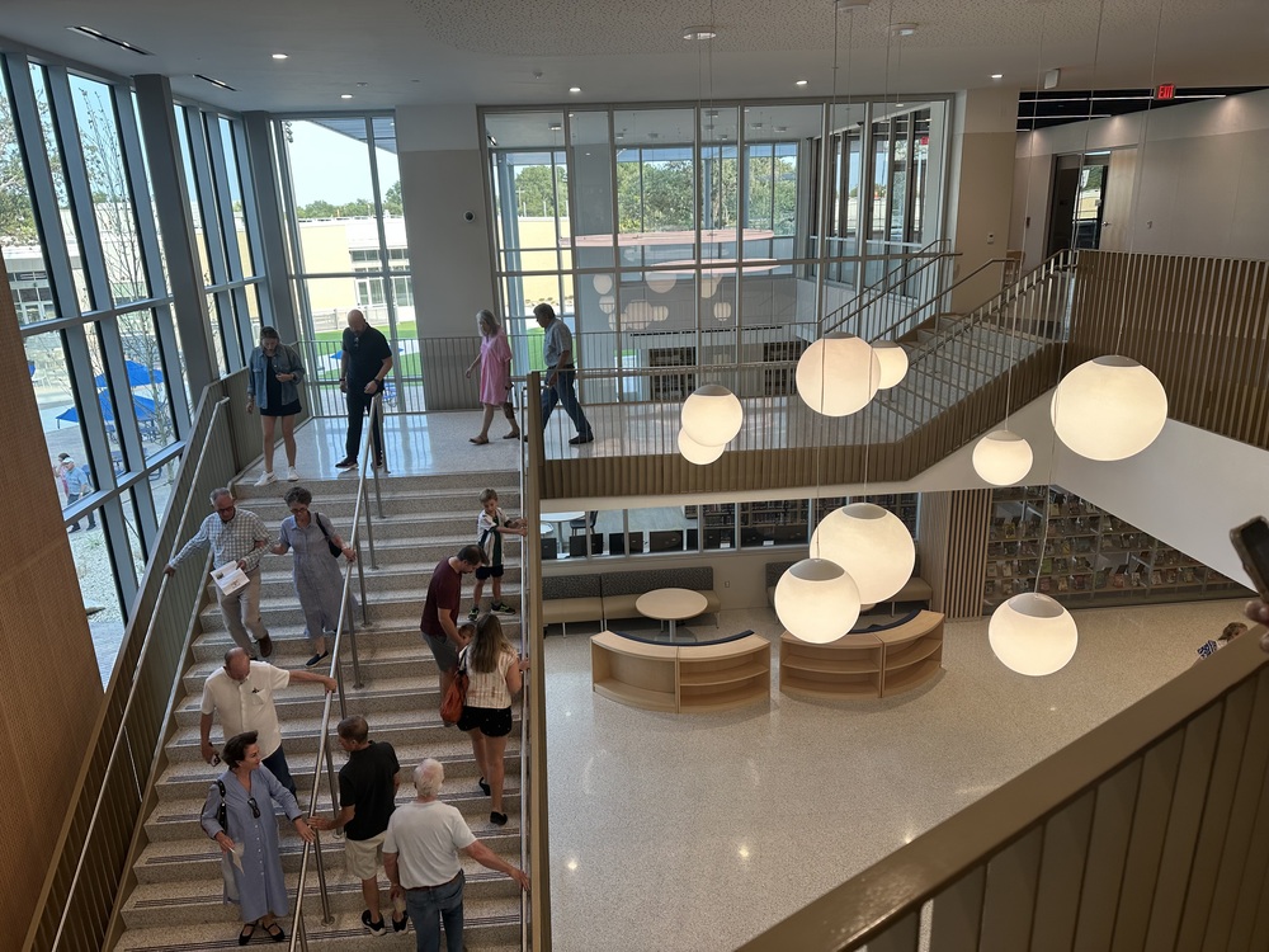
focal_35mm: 24
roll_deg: +2.8
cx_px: 634
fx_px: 880
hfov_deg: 71.6
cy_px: 476
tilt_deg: -16.3
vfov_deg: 56.8
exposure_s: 1/169
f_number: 1.78
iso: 80
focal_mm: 6.86
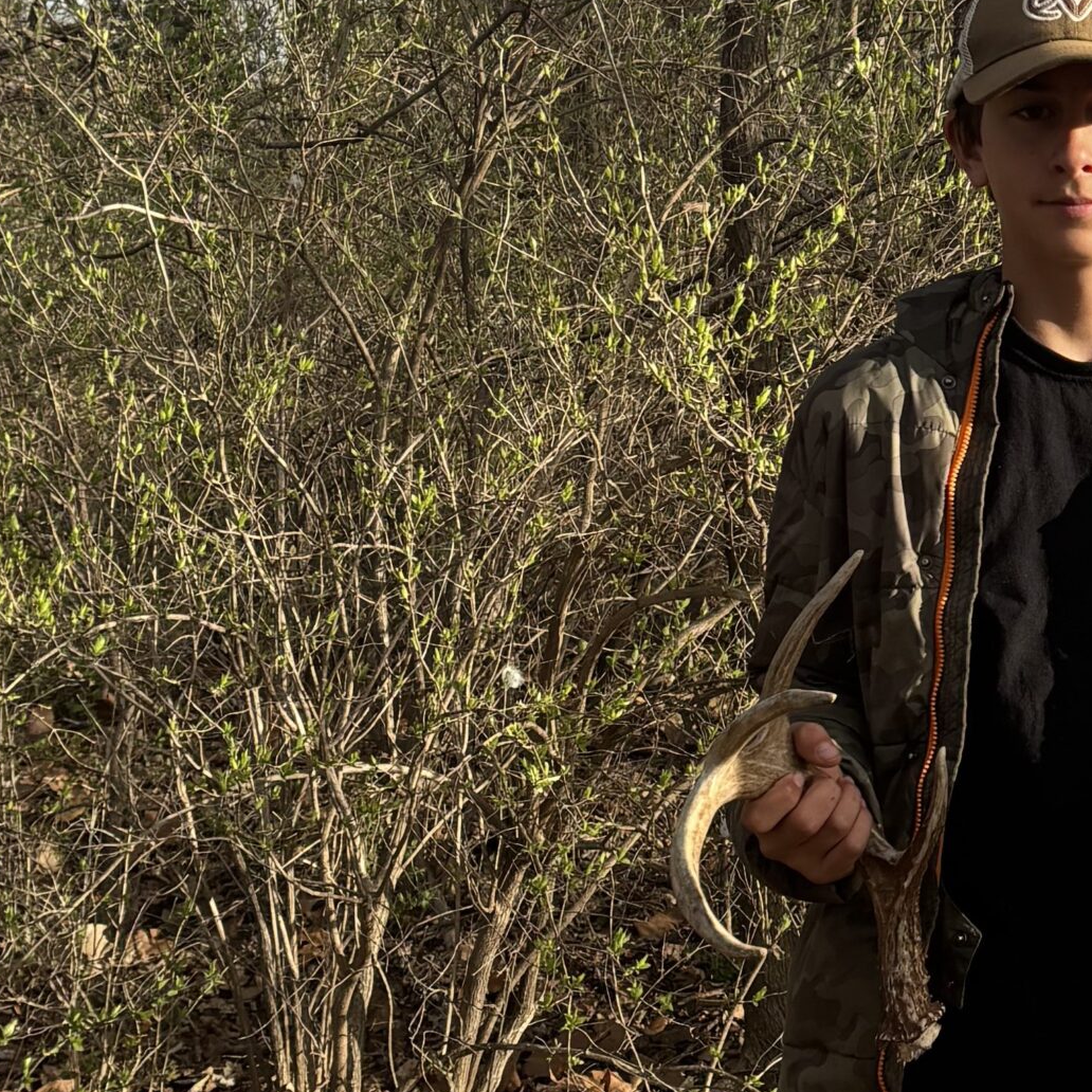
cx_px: 666
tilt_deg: -4.0
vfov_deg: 28.9
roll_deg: -1.0
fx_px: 2034
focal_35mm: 57
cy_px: 125
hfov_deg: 30.0
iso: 50
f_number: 1.6
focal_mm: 5.96
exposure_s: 1/1007
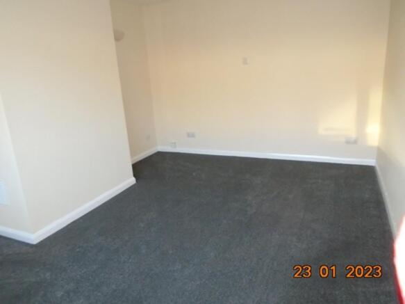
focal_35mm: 26
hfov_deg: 67.3
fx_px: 304
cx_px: 202
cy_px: 152
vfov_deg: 53.0
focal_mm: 4.6
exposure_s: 1/30
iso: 400
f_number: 3.2
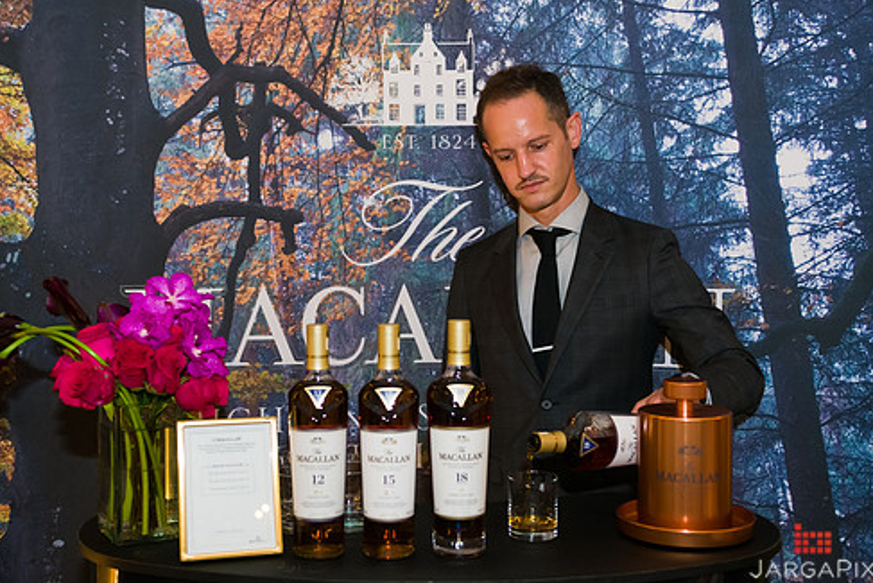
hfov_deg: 39.6
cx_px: 402
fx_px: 1213
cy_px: 270
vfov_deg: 27.0
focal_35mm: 50
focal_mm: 42
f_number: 3.2
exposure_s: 1/125
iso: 1600
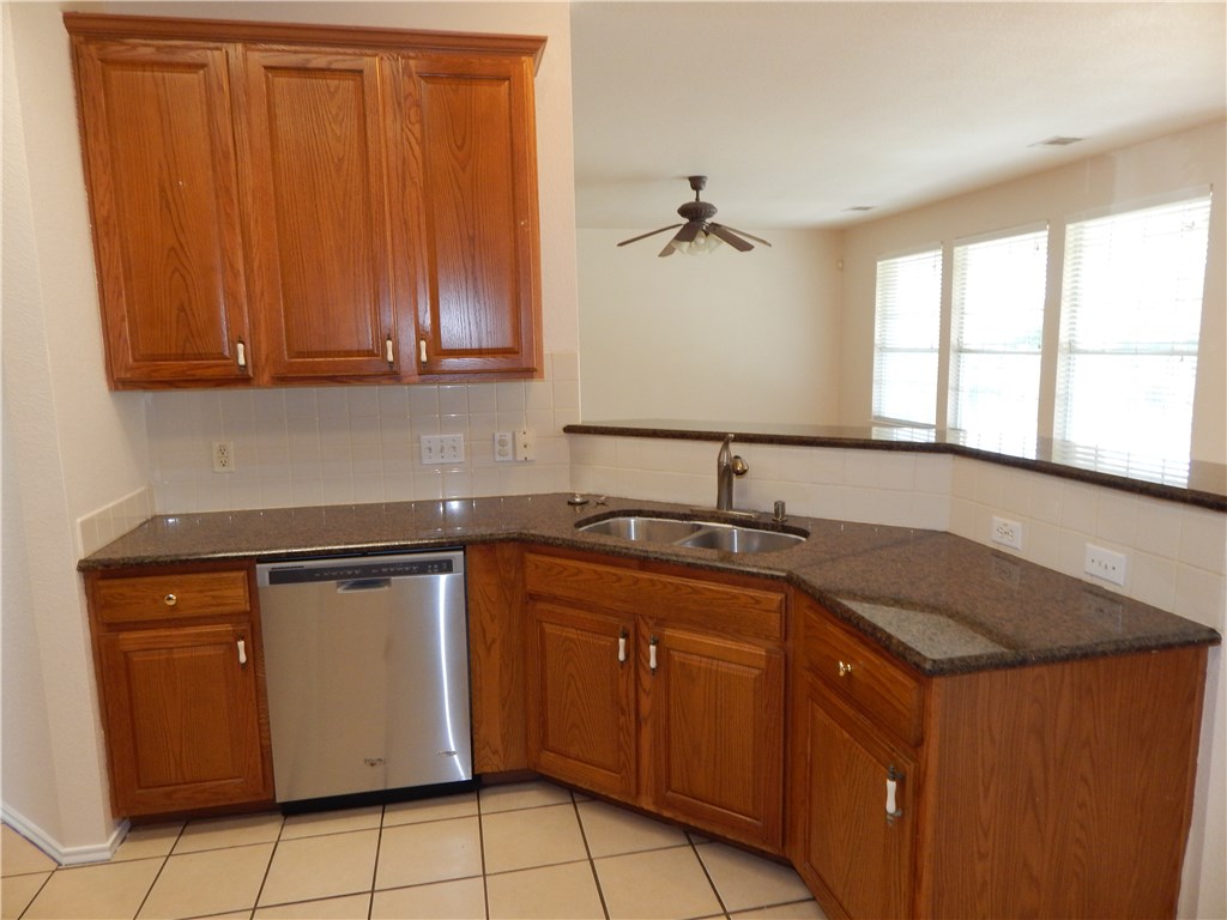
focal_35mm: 22
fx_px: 780
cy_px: 460
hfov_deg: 76.4
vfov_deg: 61.1
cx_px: 614
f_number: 3
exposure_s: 1/30
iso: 200
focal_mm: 4
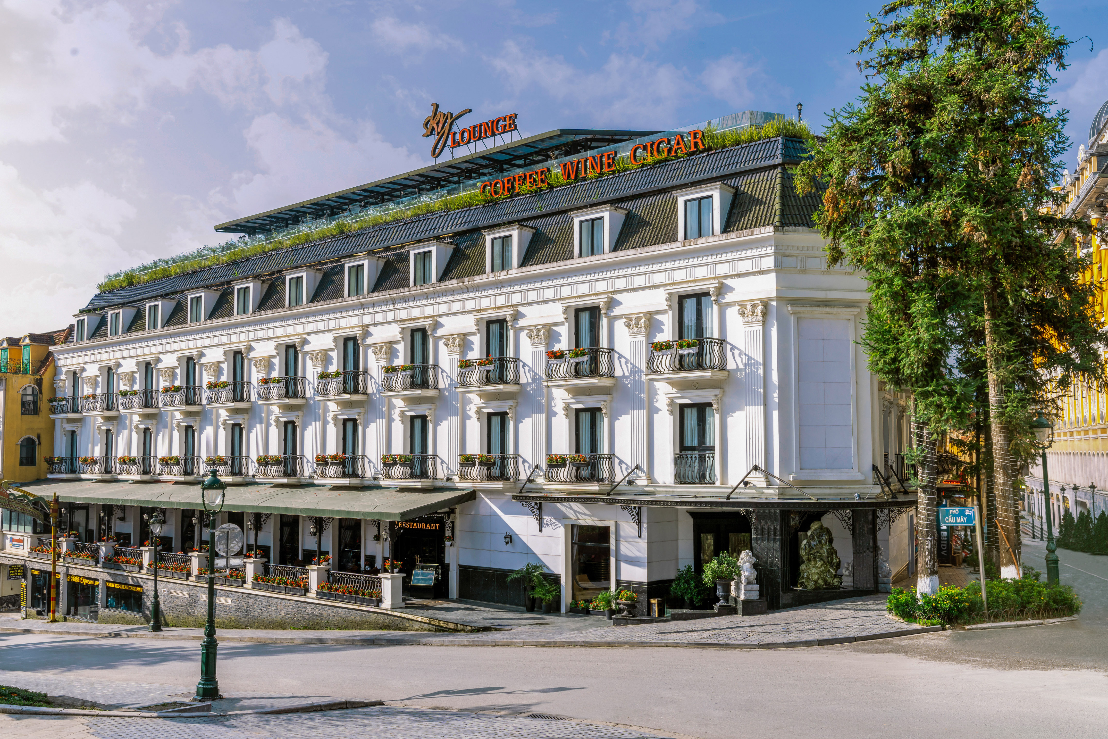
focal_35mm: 31
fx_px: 954
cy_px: 370
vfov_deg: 42.3
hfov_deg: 60.3
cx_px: 554
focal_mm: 31
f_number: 11
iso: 100
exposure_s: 1/50
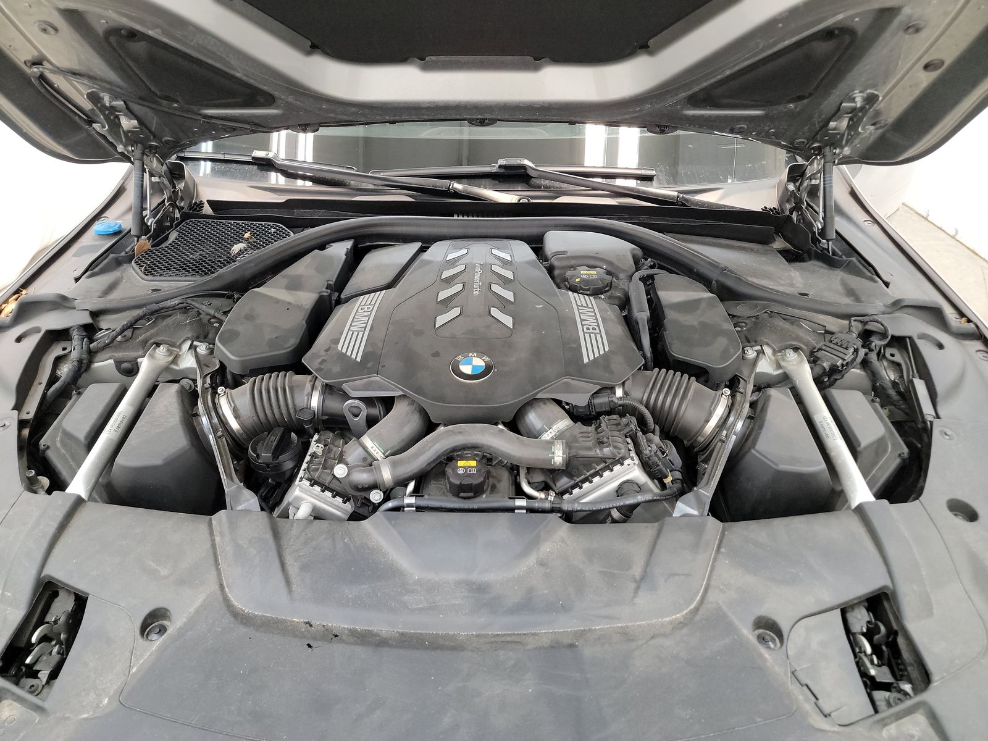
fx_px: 685
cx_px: 494
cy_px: 370
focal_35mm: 24
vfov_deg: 56.8
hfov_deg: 71.6
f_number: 1.8
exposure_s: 1/59
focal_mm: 6.7
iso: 903
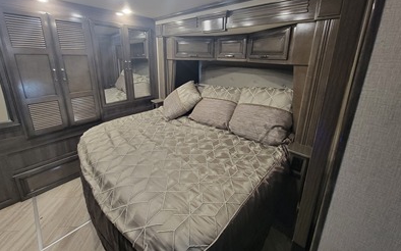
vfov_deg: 77.6
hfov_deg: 105.3
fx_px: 153
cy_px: 99
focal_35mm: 14
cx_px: 202
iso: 640
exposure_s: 1/30
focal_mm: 2.2
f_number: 2.2
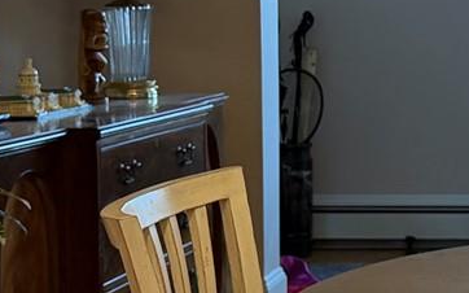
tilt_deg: -4.2
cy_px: 86
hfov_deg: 14.0
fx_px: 1840
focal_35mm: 144
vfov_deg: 9.1
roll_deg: -0.2
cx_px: 613
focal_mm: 6.76
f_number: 1.78
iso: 200
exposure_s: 1/160
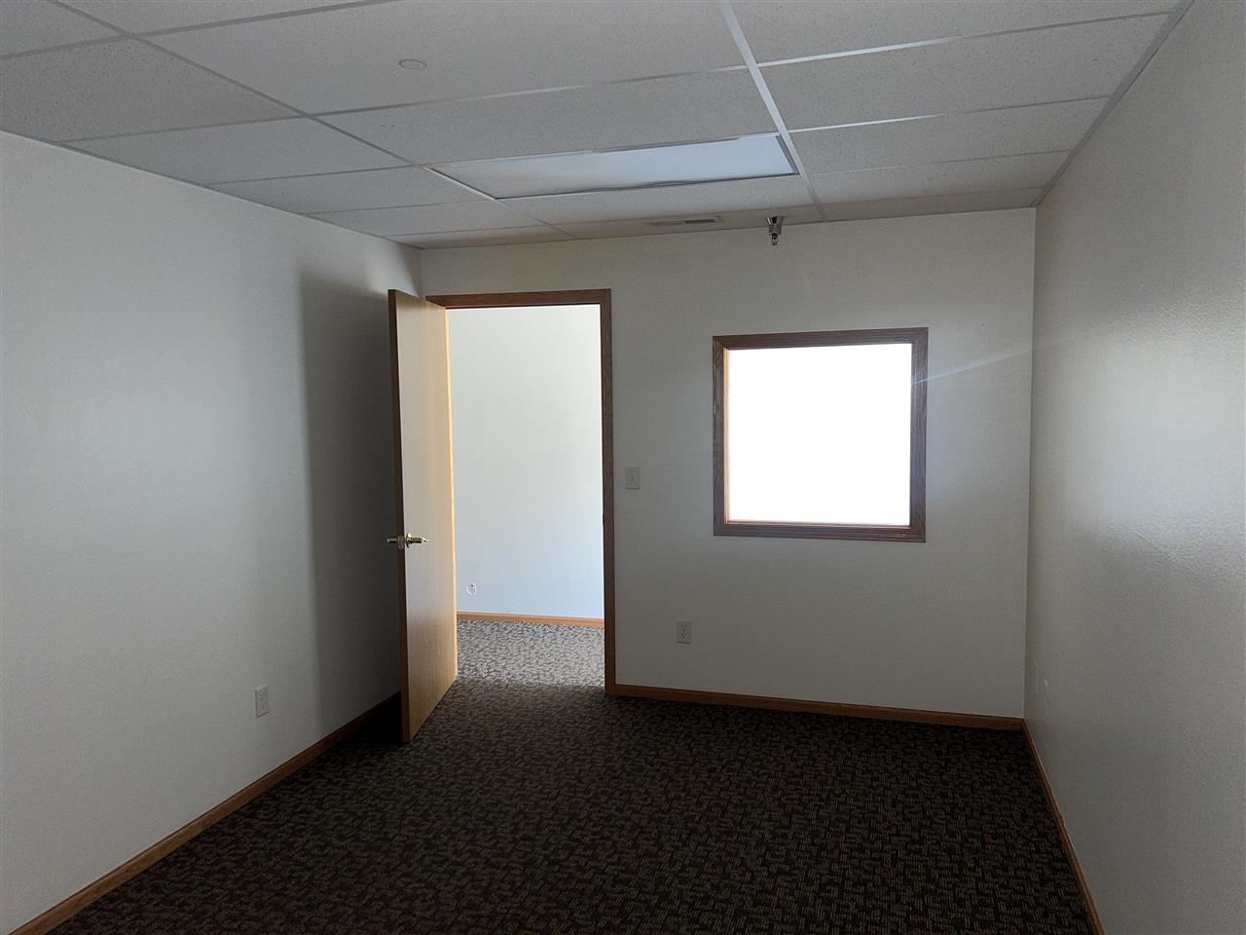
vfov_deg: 53.1
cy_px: 468
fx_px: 936
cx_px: 623
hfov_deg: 67.3
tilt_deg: -6.0
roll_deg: +1.1
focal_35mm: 26
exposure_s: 1/10
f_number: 1.5
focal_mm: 5.7
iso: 50
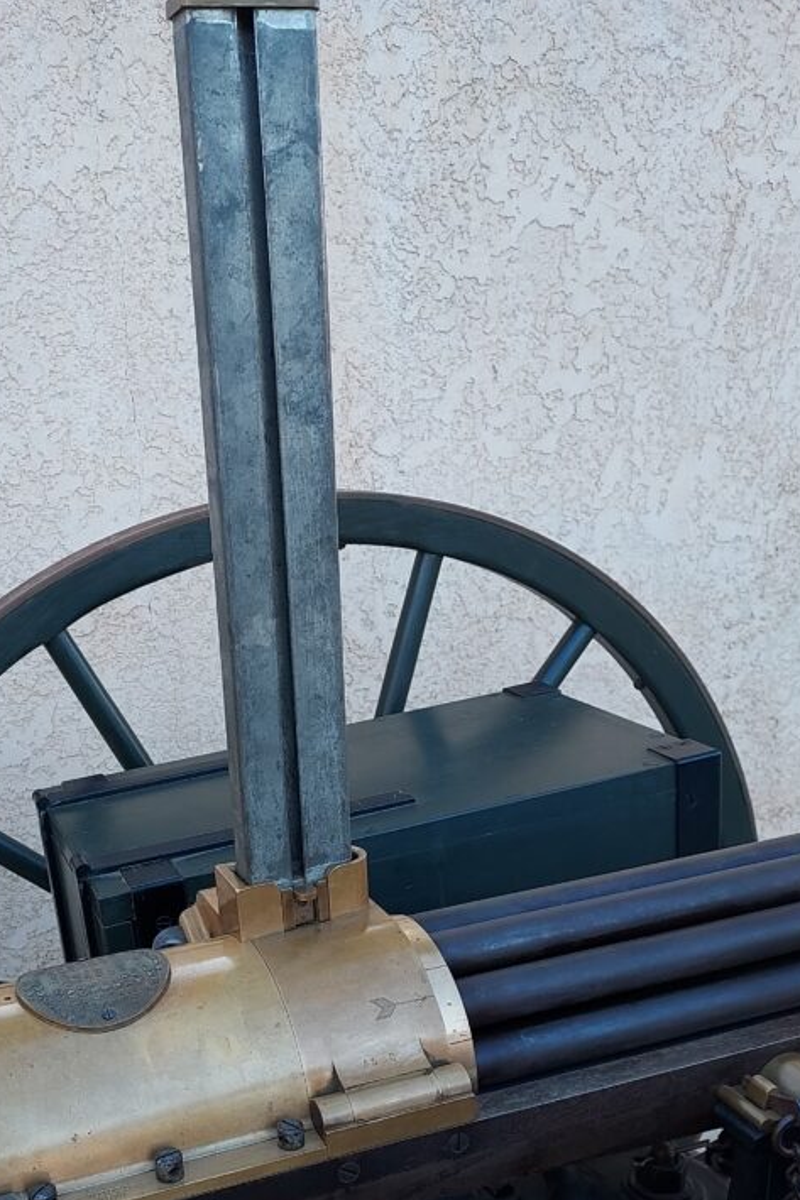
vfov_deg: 52.2
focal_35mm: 36
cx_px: 196
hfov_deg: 36.0
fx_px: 1200
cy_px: 794
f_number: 1.8
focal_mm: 4.6
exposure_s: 1/120
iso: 50
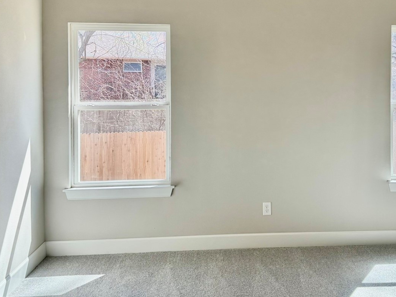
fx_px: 503
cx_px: 261
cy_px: 99
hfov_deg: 42.4
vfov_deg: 32.6
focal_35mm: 44
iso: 80
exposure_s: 1/294
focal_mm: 6.76
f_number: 1.78
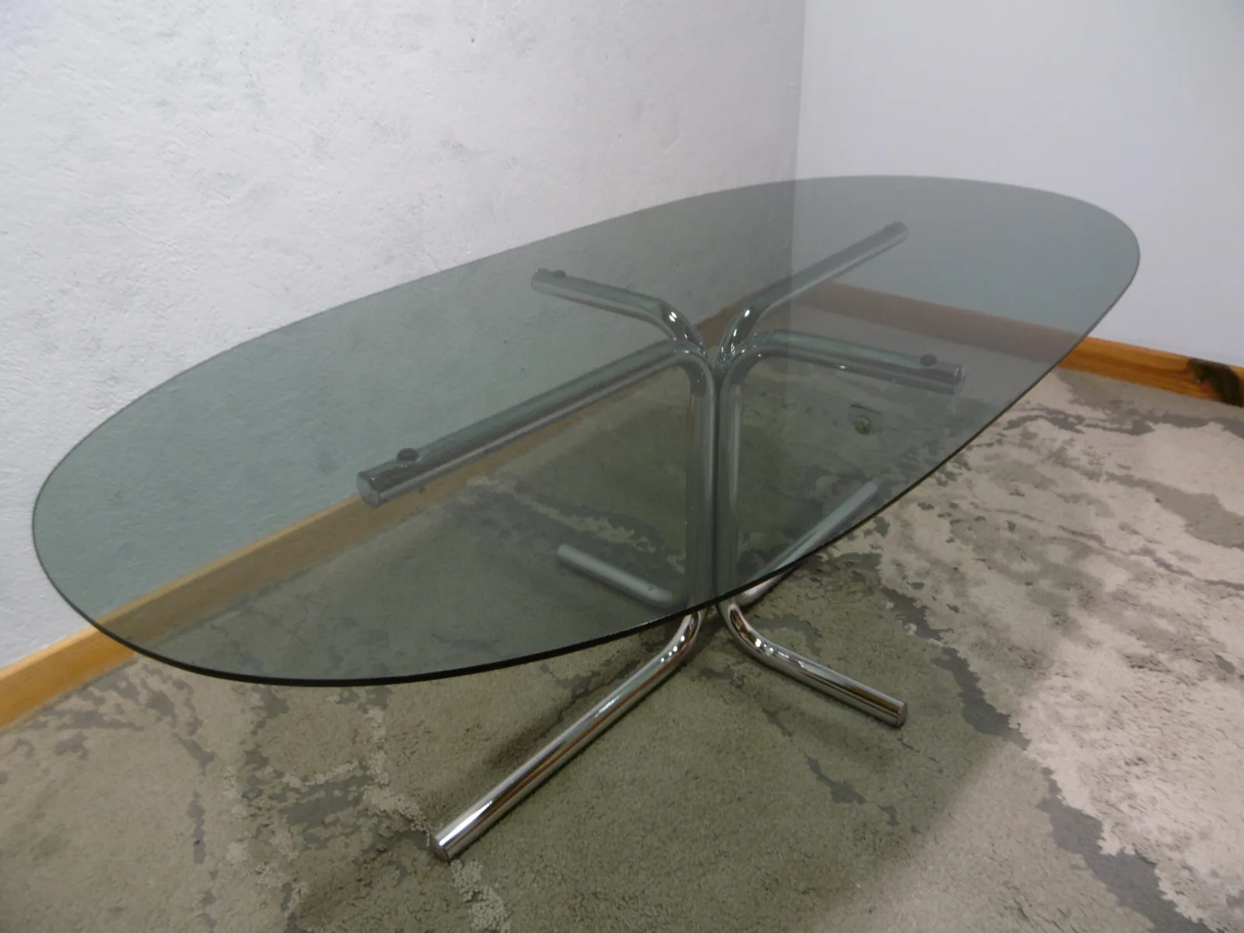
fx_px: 862
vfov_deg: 56.8
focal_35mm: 24
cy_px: 466
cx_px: 622
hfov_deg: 71.6
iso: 100
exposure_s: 1/6
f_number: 3.1
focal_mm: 4.3
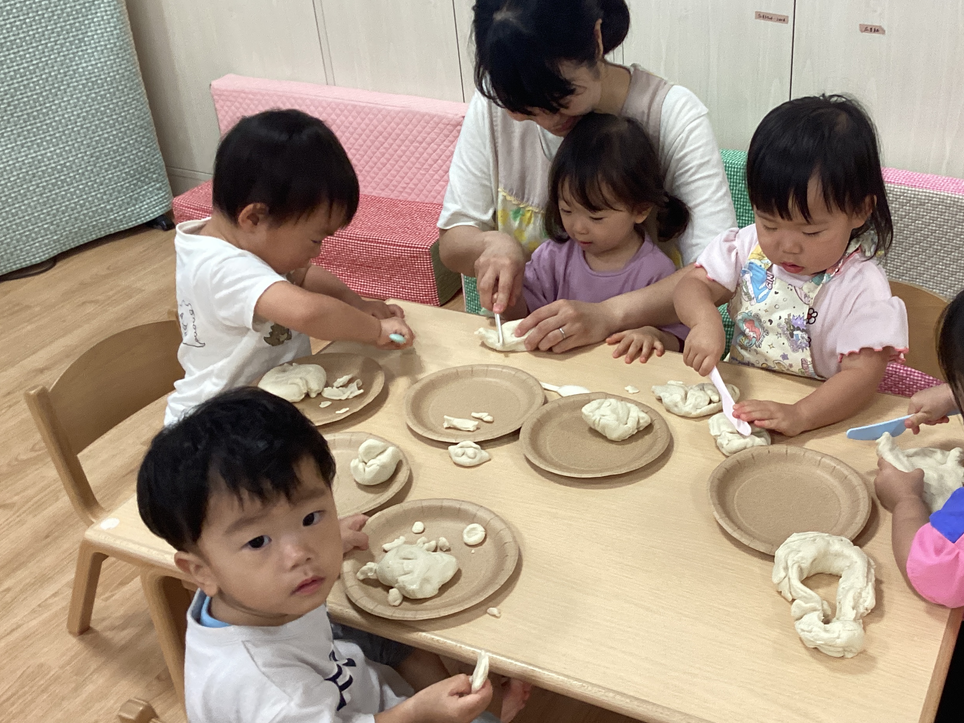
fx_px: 1142
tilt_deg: -30.9
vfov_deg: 35.1
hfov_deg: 45.4
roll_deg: +2.1
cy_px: 362
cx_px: 605
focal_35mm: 41
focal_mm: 3.3
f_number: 2.4
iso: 160
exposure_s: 1/60
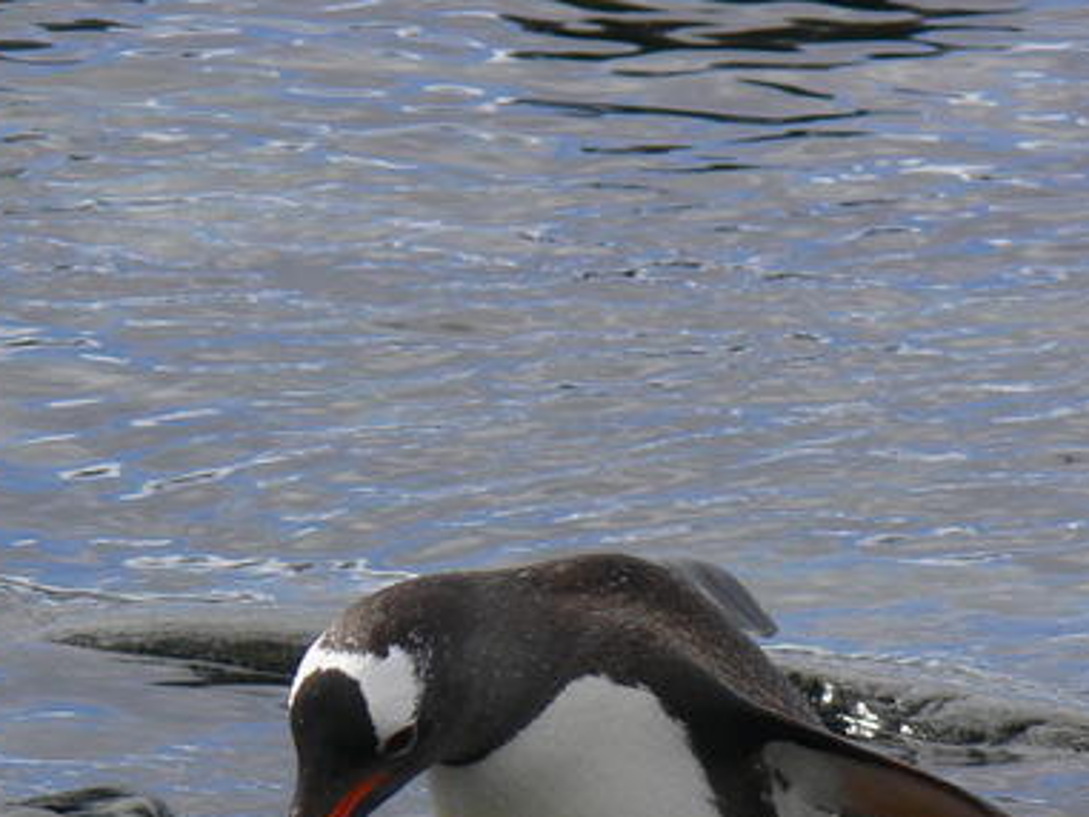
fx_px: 24231
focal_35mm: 770
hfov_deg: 2.6
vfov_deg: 1.9
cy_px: 643
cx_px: 463
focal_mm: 60.8
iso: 80
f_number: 5.6
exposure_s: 1/500
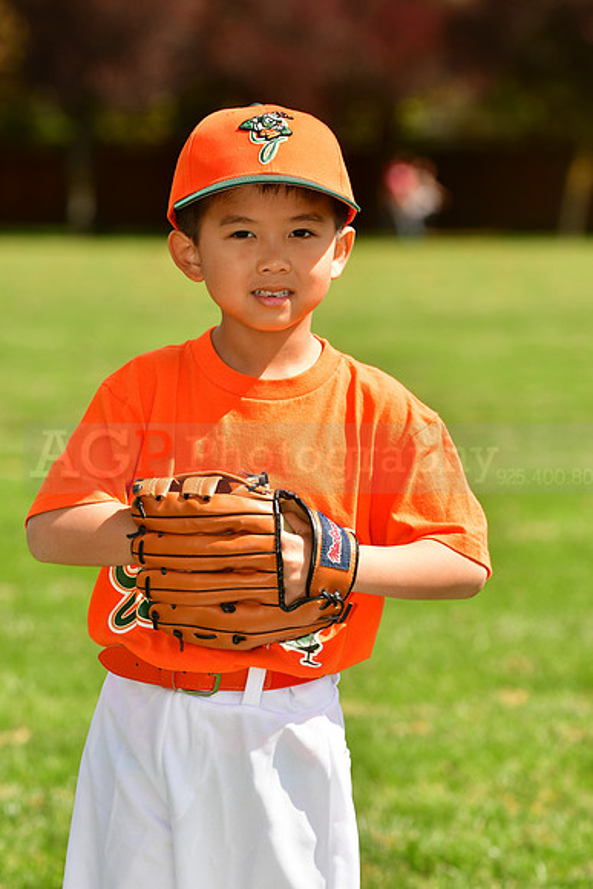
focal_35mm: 202
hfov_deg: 6.8
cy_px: 444
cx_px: 296
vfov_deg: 10.2
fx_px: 5000
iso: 200
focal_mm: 135
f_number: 5
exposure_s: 1/1000
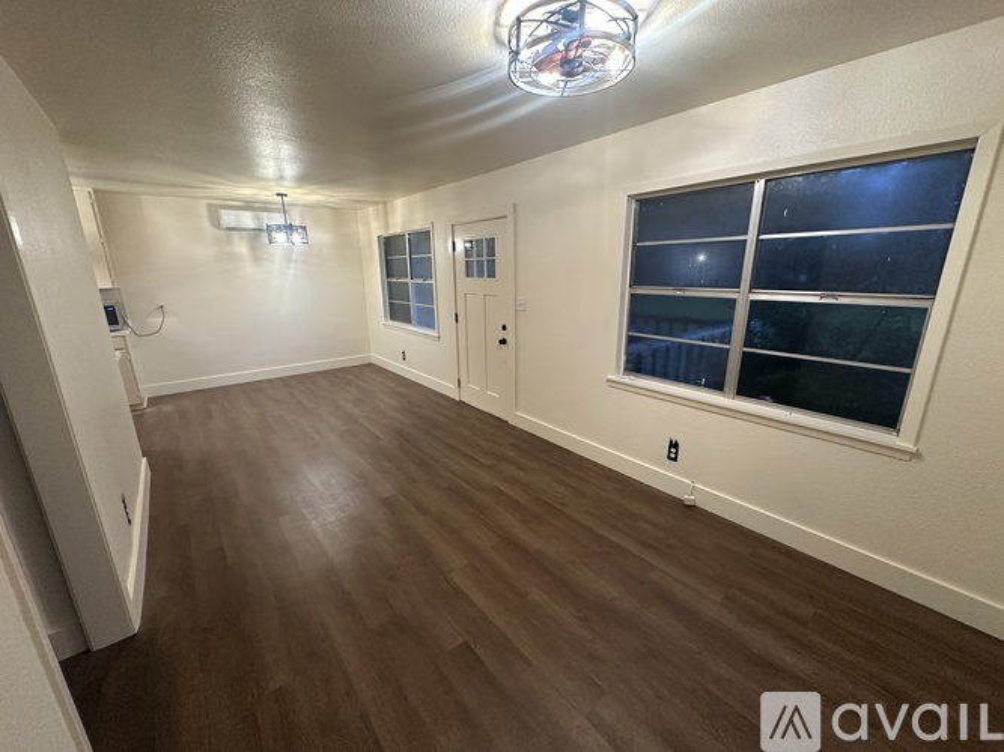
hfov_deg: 102.1
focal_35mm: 14
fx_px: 406
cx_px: 502
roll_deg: +0.3
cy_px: 376
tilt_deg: -14.6
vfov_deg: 85.7
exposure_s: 1/60
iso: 320
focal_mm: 2.22
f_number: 2.2
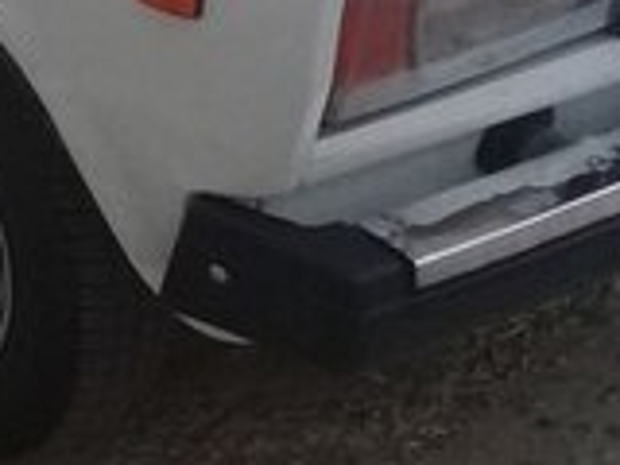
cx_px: -388
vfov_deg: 11.2
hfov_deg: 14.1
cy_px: -219
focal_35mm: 128
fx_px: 2293
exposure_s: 1/50
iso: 50
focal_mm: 3.3
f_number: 2.2
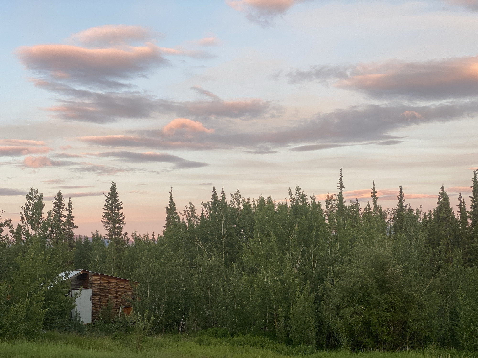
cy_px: 179
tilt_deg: +6.6
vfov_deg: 28.0
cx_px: 239
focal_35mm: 52
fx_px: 718
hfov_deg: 36.8
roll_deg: +0.8
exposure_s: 1/122
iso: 40
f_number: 2
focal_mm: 6
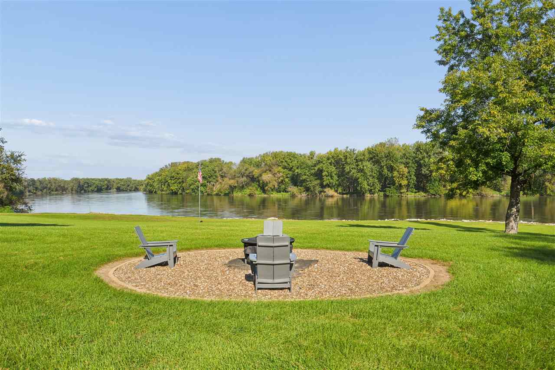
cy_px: 185
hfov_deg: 63.7
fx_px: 447
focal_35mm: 29
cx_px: 278
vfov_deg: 45.0
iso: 500
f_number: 9
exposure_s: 1/1600
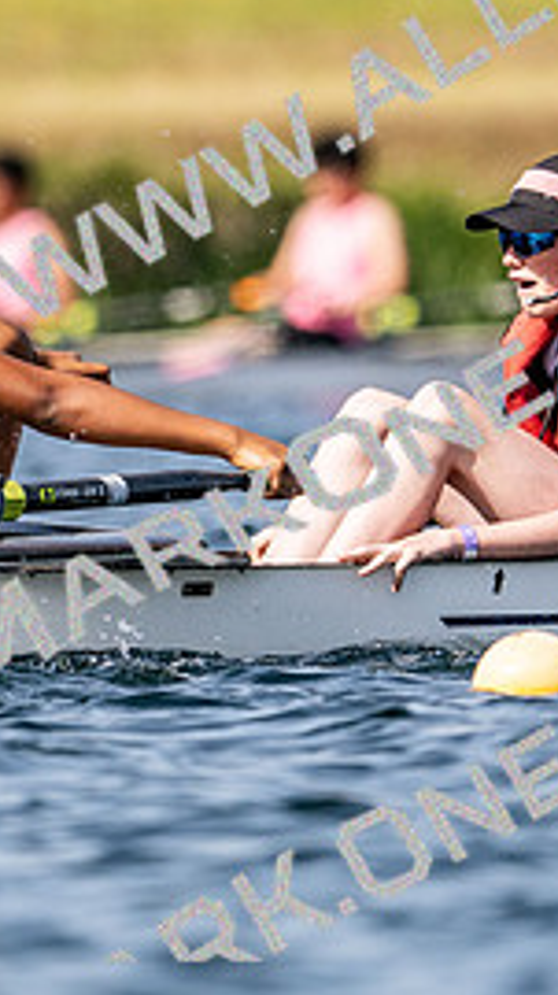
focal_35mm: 1356
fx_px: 35724
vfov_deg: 1.6
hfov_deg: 0.9
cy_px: 329
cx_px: 443
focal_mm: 400
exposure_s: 1/2500
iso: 180
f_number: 4.5
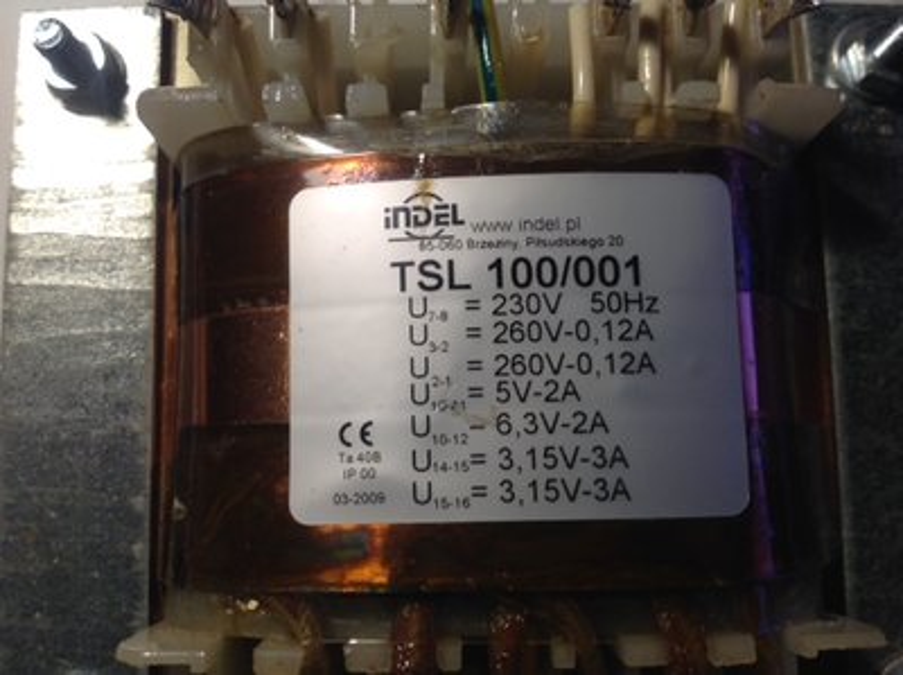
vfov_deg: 40.6
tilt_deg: -81.3
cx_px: 452
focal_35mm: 35
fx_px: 912
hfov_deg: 52.7
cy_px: 338
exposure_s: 1/60
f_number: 2.4
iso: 64
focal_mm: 4.28
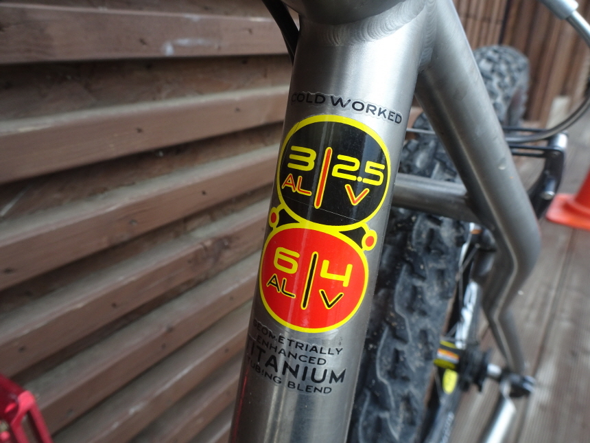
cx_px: 295
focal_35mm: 24
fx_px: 409
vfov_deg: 56.8
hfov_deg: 71.6
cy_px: 222
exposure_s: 1/40
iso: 80
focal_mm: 4.1
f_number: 3.5
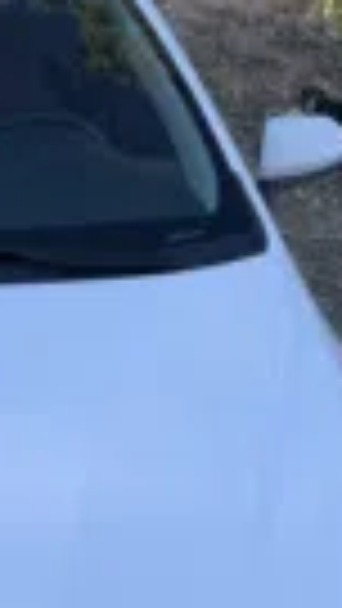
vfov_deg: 25.3
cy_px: 324
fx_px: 1353
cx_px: -68
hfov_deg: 14.0
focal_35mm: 84
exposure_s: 1/601
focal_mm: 4.25
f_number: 1.8
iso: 25
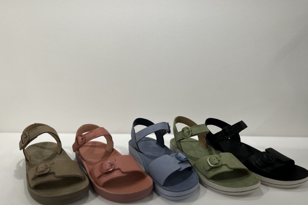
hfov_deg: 65.5
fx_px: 240
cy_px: 104
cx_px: 158
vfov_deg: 46.4
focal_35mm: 28
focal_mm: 5.7
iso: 50
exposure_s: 1/365
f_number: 1.5
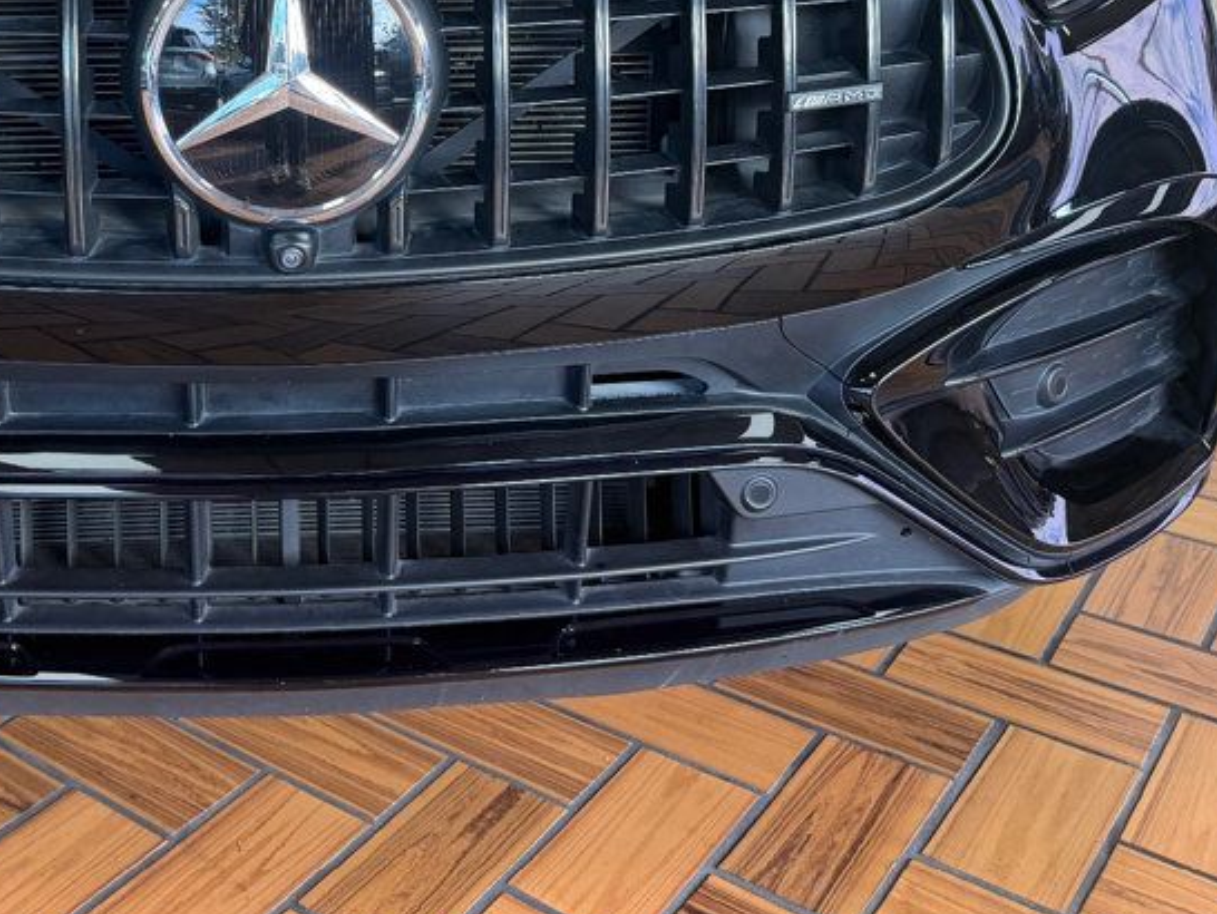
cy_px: 89
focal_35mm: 45
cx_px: 288
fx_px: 1583
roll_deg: +1.0
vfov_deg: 30.7
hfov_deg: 40.7
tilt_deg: -12.1
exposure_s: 1/237
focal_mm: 6.76
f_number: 1.78
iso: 200
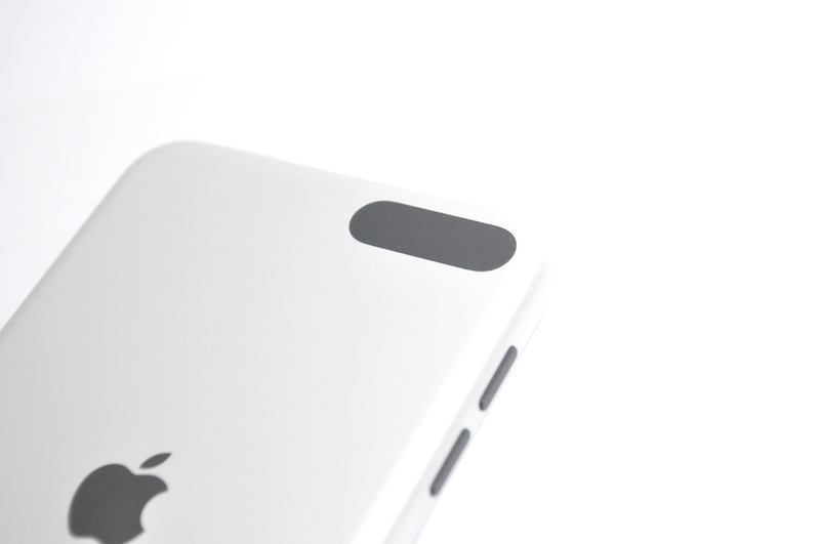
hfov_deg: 24.7
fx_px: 1876
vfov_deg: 16.5
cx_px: 410
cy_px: 272
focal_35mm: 82
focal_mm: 55
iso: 4000
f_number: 9
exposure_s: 1/60
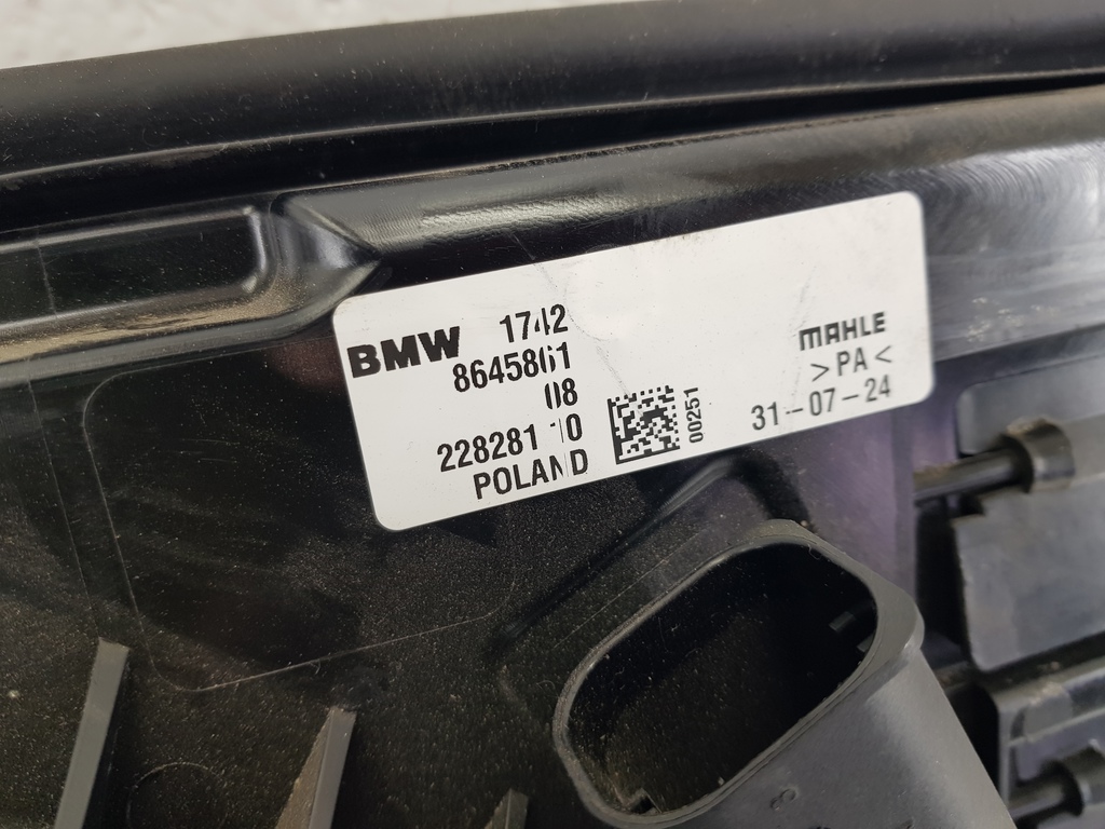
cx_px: 552
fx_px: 830
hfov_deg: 67.3
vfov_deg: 53.1
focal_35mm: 26
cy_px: 414
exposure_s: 1/50
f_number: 1.7
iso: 50
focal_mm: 4.2
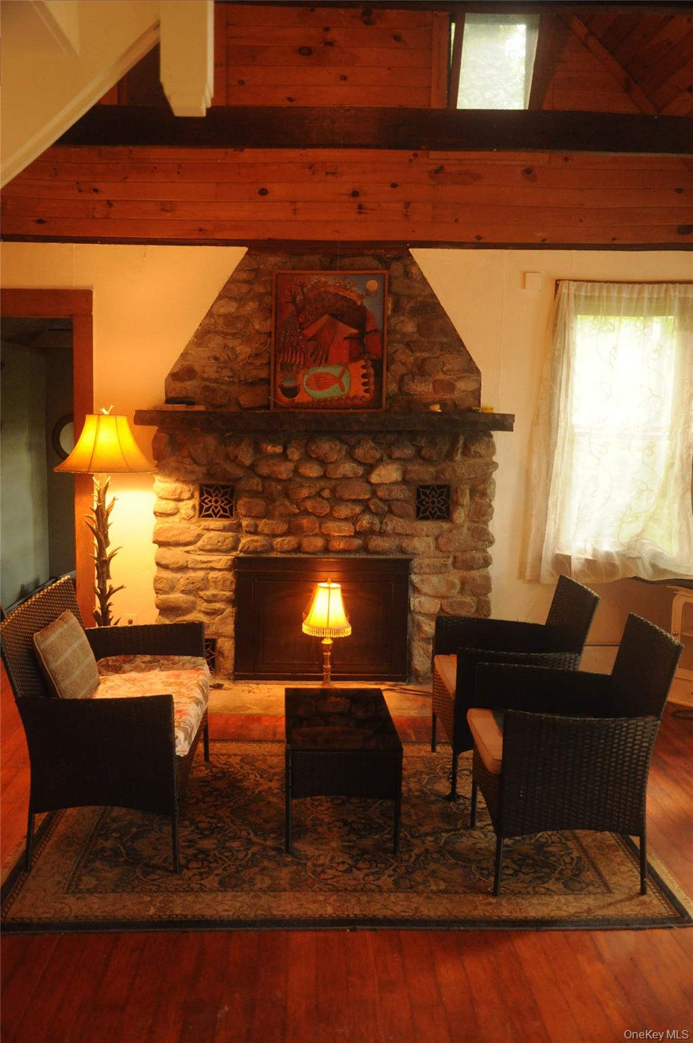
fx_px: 912
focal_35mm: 32
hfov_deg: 41.6
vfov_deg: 59.5
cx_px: 346
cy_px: 522
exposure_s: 1/25
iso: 1250
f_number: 3.8
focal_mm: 21
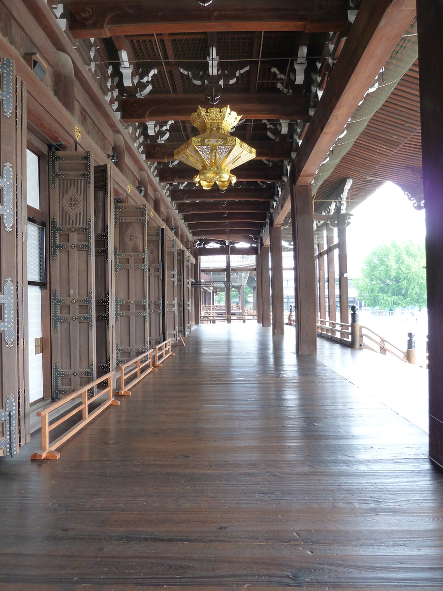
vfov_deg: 69.4
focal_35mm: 25
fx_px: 427
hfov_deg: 54.9
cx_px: 222
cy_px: 296
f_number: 3.3
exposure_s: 1/30
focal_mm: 4.1
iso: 125
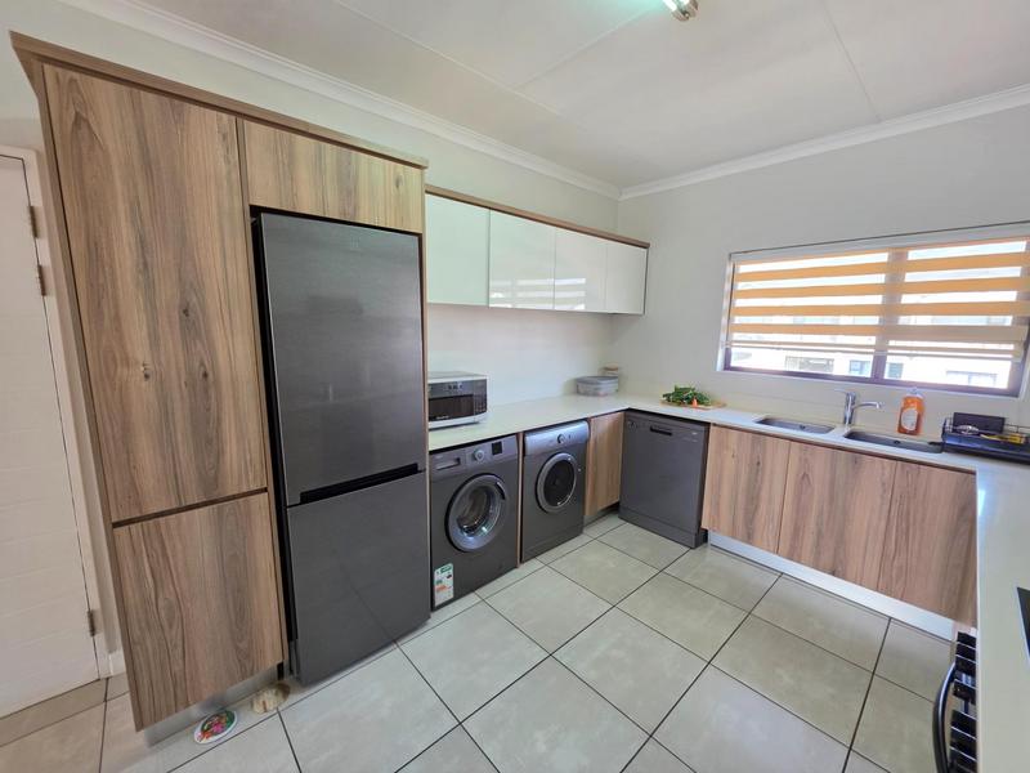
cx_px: 515
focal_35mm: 13
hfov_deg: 106.2
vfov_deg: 89.9
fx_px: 387
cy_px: 386
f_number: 1.9
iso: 125
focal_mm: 2.2
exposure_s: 1/100
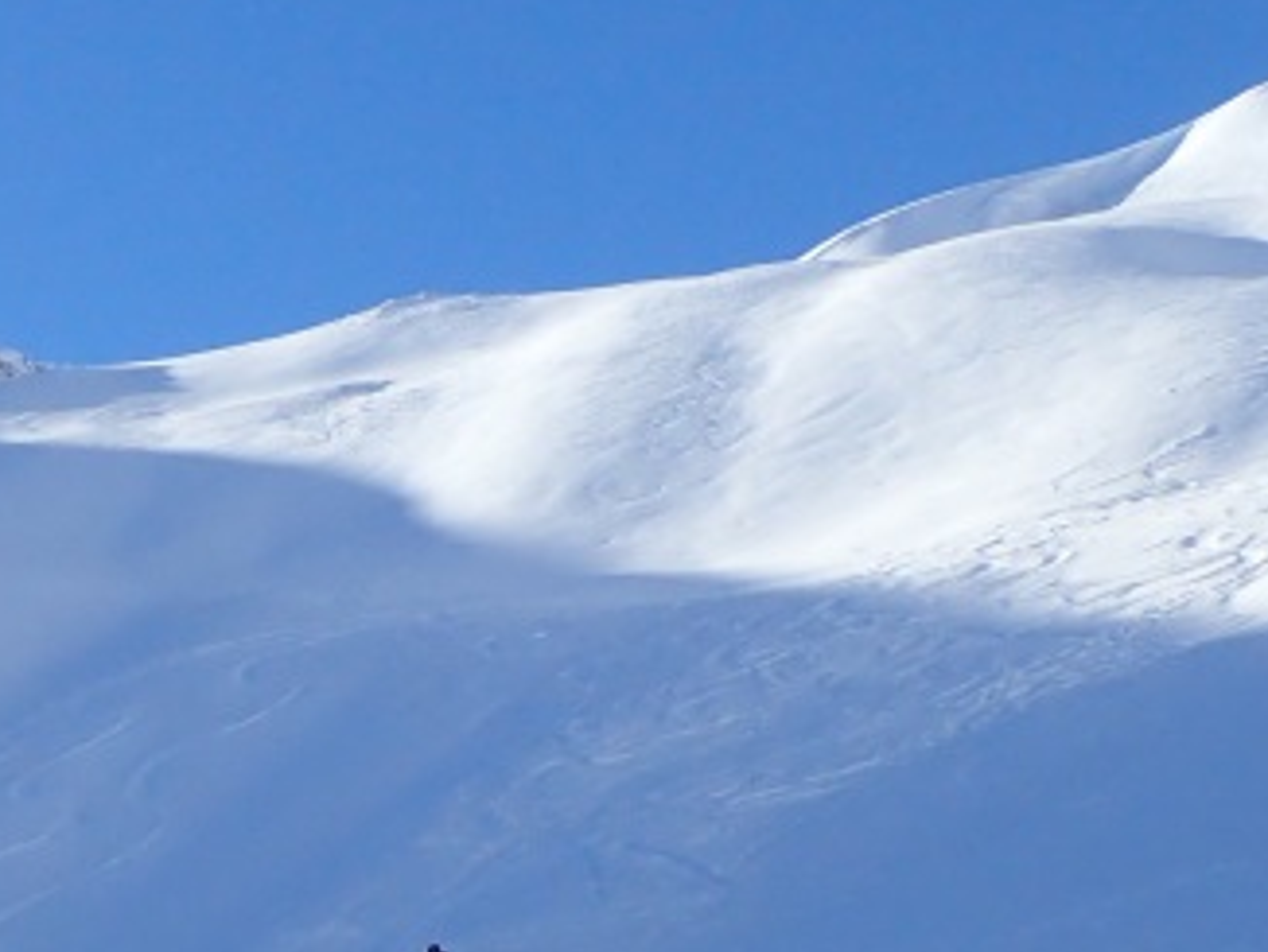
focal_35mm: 96
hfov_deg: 18.2
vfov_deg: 15.0
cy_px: 1074
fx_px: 3519
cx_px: -622
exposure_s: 1/500
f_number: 9
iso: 320
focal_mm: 5.5
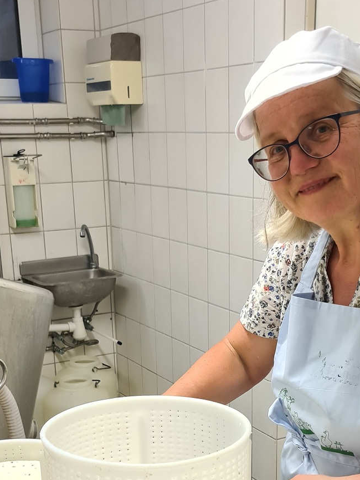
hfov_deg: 26.1
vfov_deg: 32.9
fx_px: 776
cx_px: 205
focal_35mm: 56
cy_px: 412
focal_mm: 5.4
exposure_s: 1/50
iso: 125
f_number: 1.8
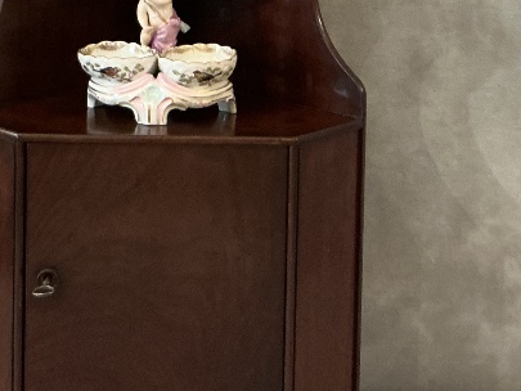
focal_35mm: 83
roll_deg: -0.4
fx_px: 1250
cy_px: -72
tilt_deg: -6.1
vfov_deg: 17.0
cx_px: 170
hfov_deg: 23.4
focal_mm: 3
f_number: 1.8
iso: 320
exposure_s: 1/33
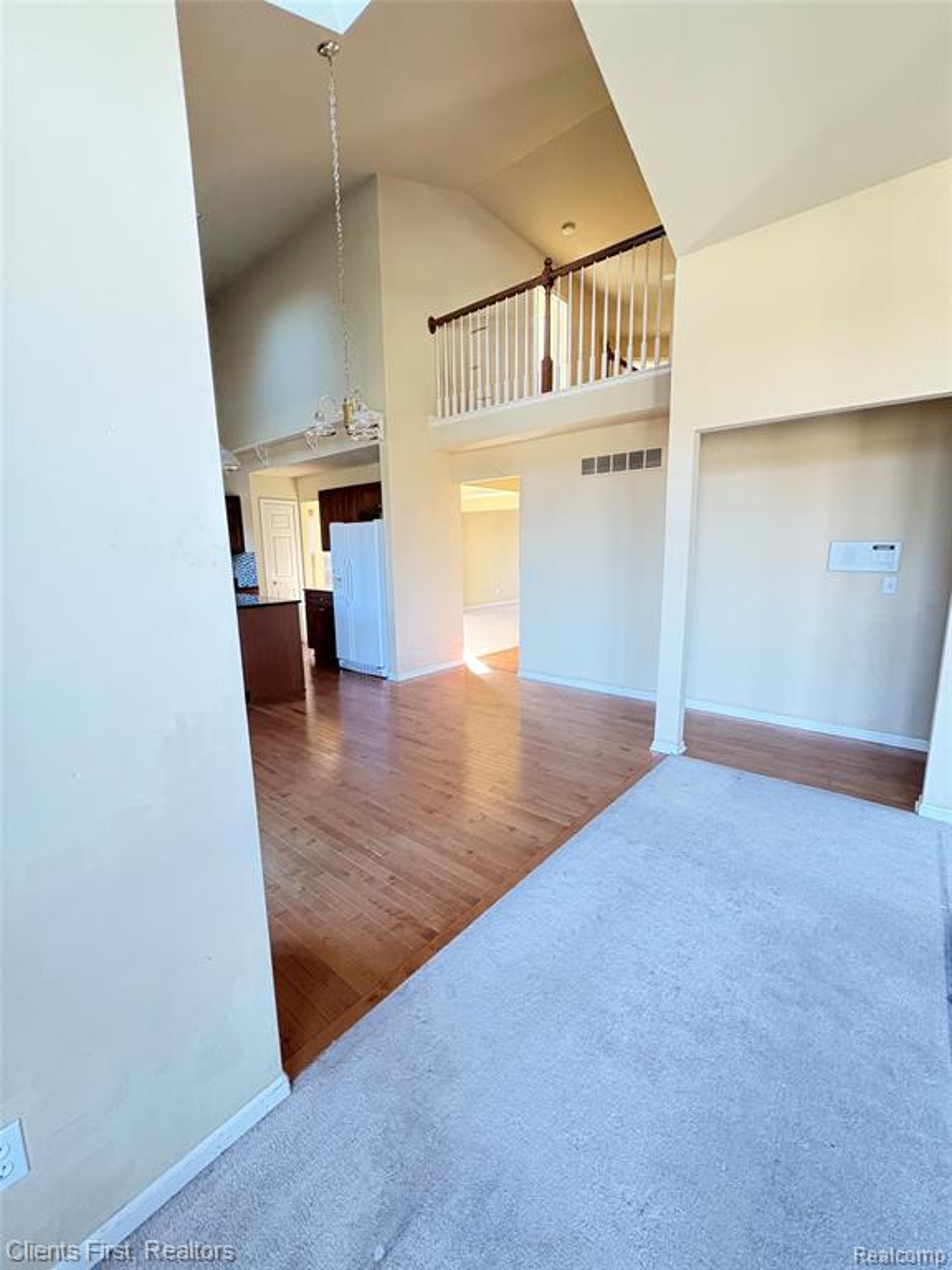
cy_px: 635
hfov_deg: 85.7
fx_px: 513
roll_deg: +0.4
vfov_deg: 102.1
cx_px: 476
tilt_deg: -8.1
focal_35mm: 14
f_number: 2.2
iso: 640
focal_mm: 2.22
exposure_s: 1/60
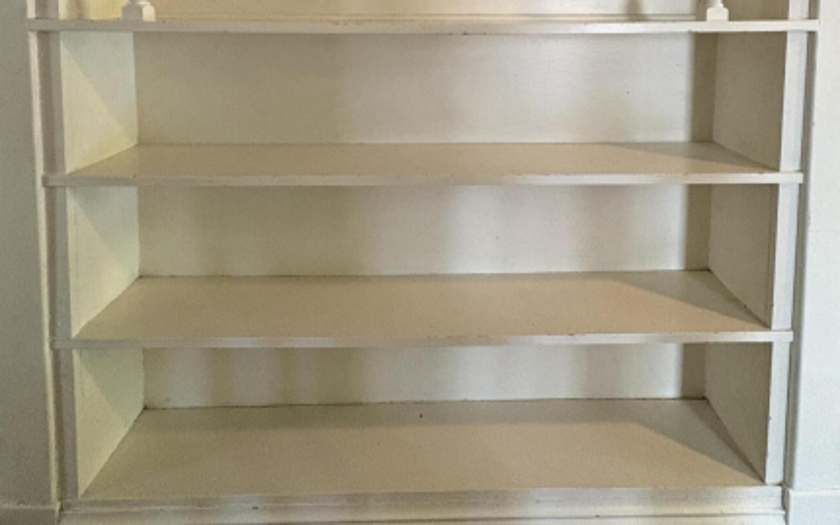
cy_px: 50
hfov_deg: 77.1
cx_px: 434
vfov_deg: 47.5
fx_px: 527
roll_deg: -0.8
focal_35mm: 23
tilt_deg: -4.5
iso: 640
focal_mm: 2.22
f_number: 2.2
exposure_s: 1/60
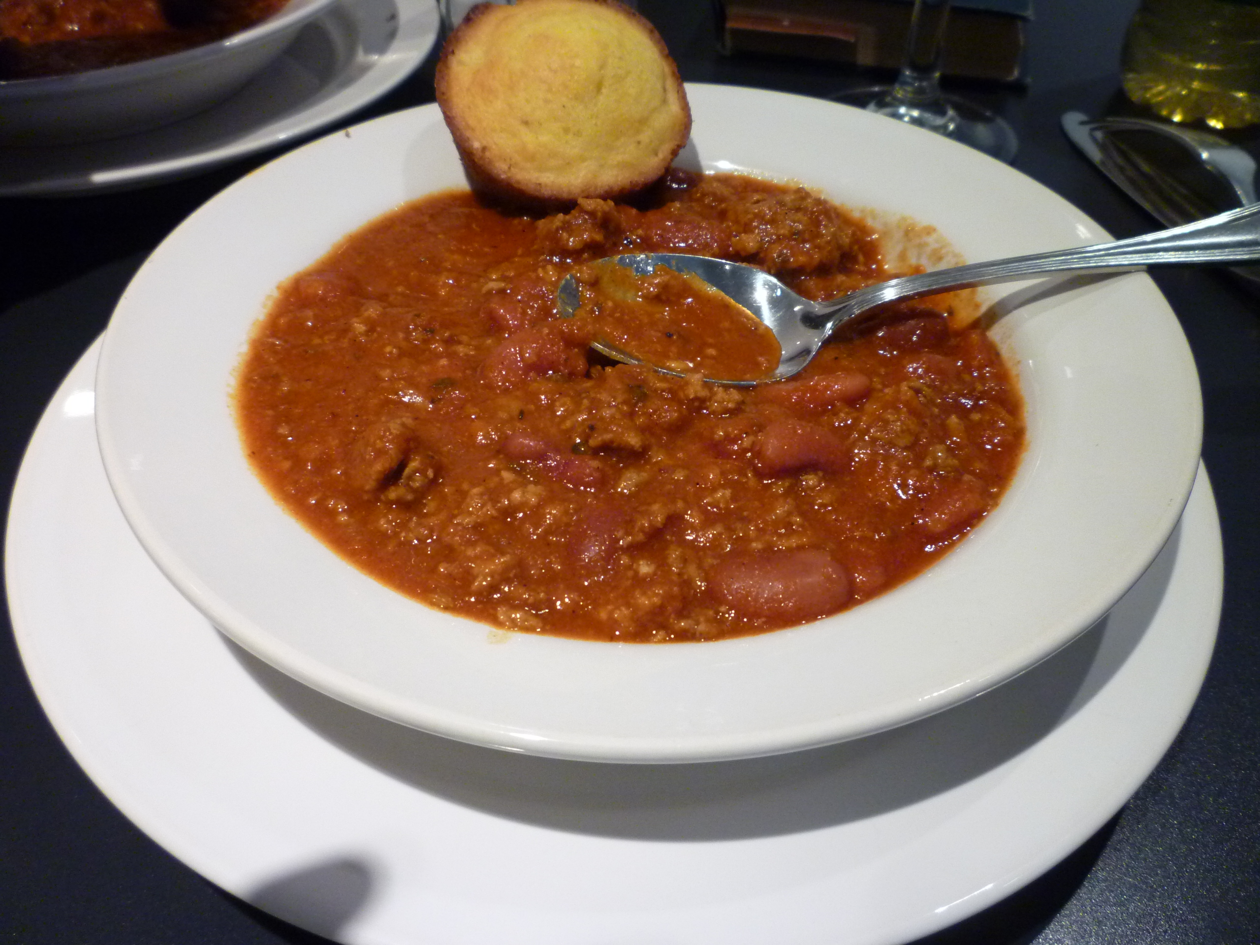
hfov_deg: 61.7
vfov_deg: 48.2
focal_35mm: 29
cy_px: 472
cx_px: 630
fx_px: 1056
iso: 400
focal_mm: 5.2
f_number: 3.3
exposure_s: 1/15
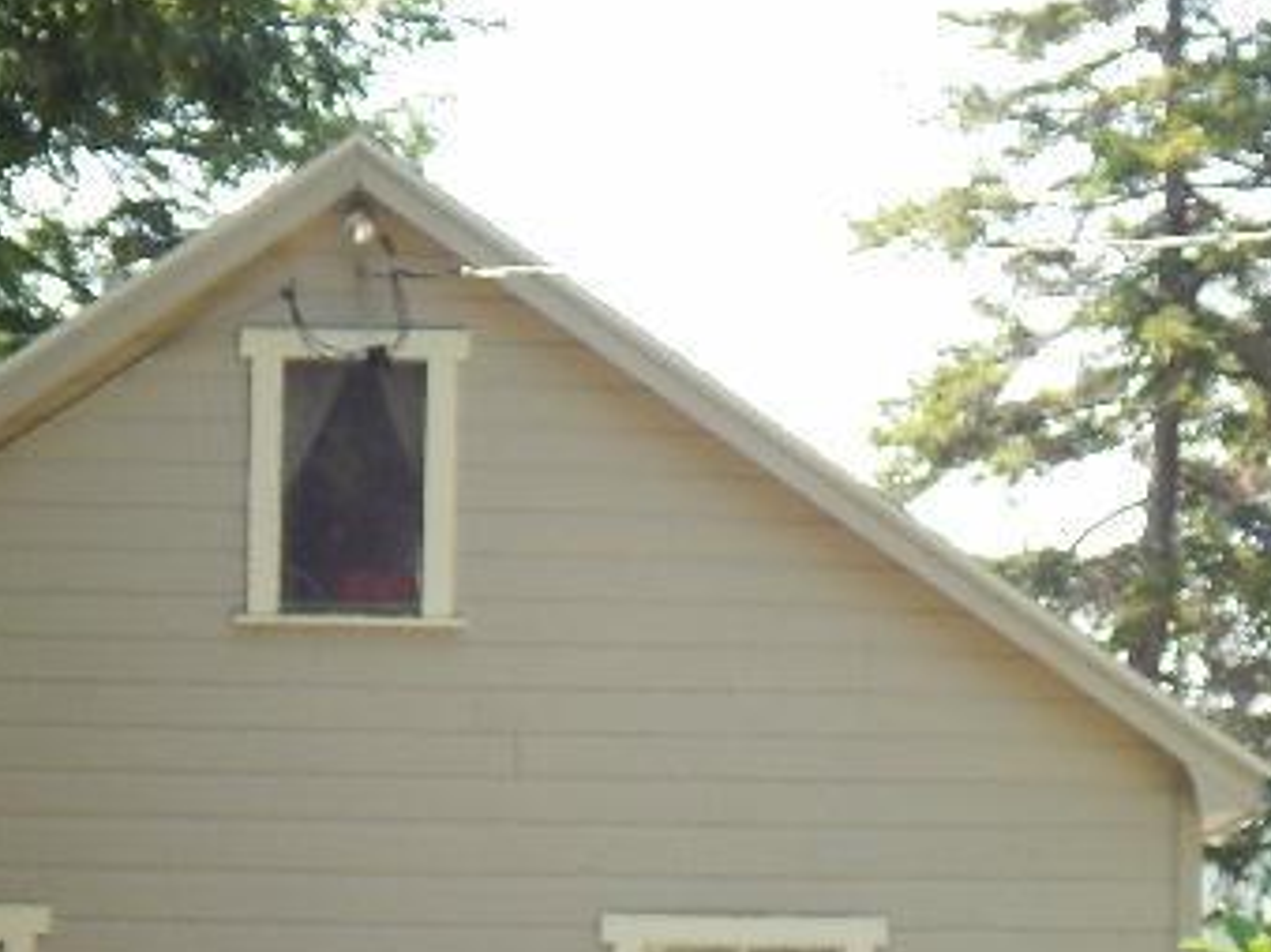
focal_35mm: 148
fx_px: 5432
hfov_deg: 13.3
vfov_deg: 10.0
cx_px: 817
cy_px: 697
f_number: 3.7
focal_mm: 8.6
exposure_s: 1/200
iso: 125
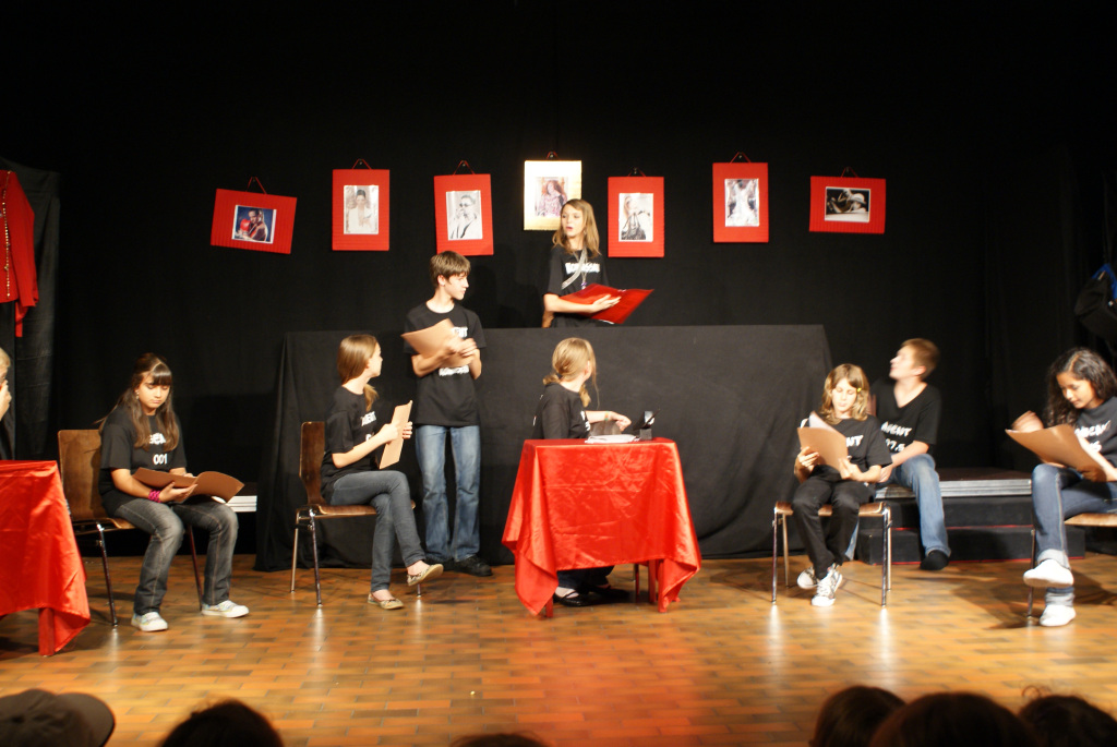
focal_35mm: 42
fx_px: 1304
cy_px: 374
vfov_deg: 32.0
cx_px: 558
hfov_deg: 46.4
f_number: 4.5
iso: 400
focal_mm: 28
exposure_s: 1/15
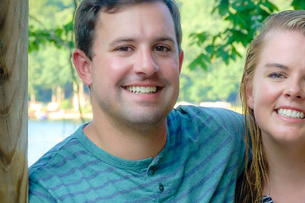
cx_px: 219
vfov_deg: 5.8
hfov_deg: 8.7
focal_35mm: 236
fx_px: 1998
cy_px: 126
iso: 640
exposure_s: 1/125
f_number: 6.3
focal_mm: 54.57
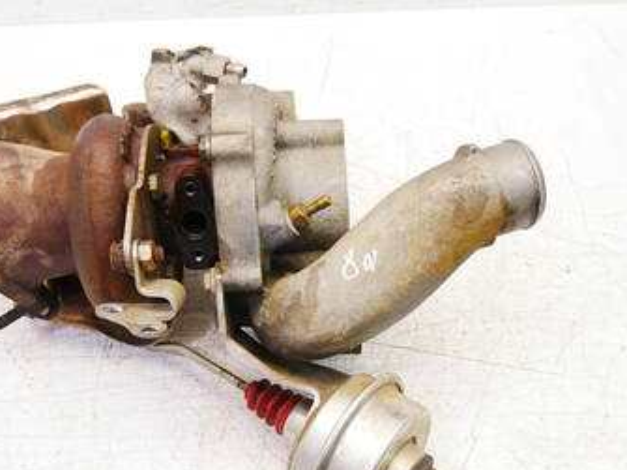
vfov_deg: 33.2
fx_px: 779
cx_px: 288
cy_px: 320
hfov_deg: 43.8
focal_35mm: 43
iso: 640
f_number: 3.8
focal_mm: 15
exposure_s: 1/60
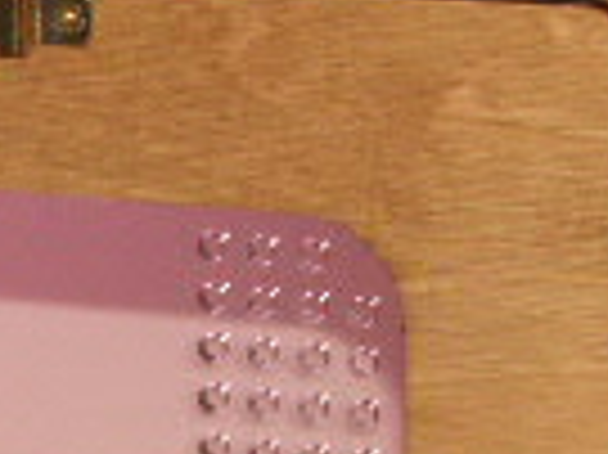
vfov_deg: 6.4
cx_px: -257
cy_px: 441
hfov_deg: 8.4
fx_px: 4071
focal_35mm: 232
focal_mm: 12.73
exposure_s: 1/200
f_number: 2.8
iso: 200
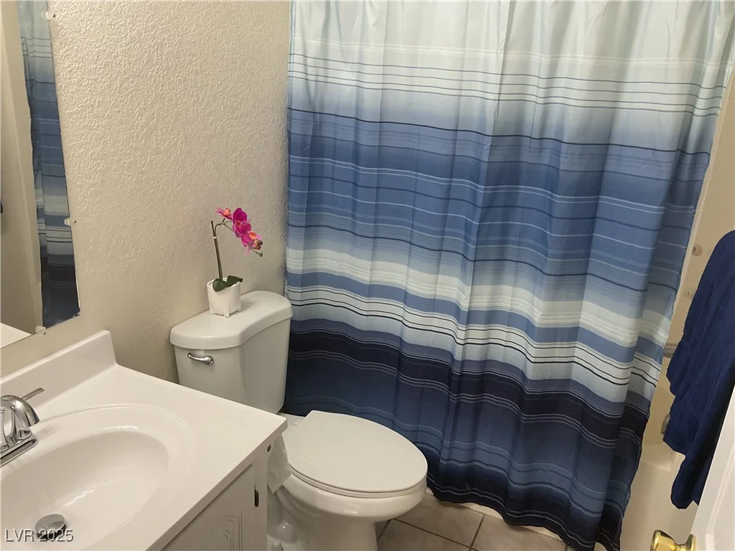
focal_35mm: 29
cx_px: 368
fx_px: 616
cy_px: 276
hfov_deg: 61.7
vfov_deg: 48.2
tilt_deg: -21.7
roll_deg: -5.6
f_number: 1.8
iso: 64
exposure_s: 1/60
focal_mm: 3
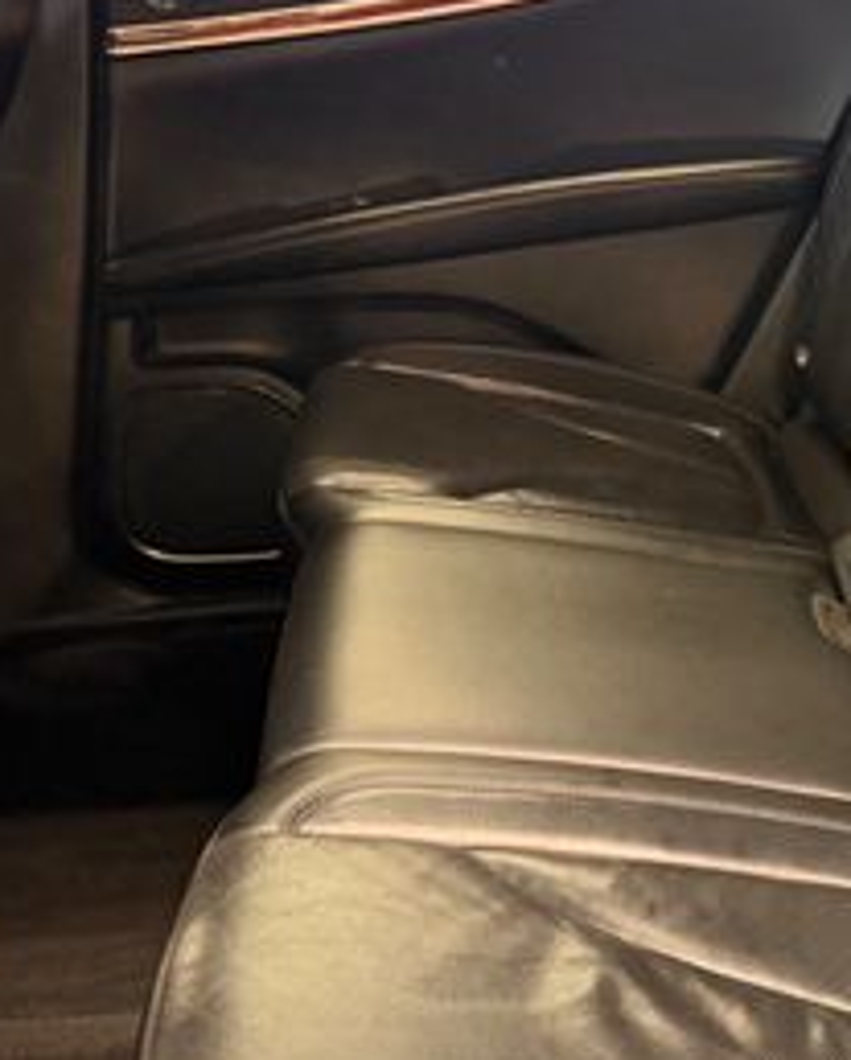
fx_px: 1823
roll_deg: -0.6
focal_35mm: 58
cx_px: 818
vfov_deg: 32.1
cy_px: 325
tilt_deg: -15.4
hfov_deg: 25.2
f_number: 1.78
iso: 800
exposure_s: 1/40
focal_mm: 6.76
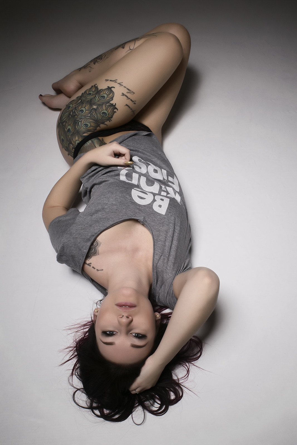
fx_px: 501
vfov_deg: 47.9
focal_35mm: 40
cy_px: 222
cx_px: 148
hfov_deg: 33.0
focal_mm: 27
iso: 200
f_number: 18
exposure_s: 1/100
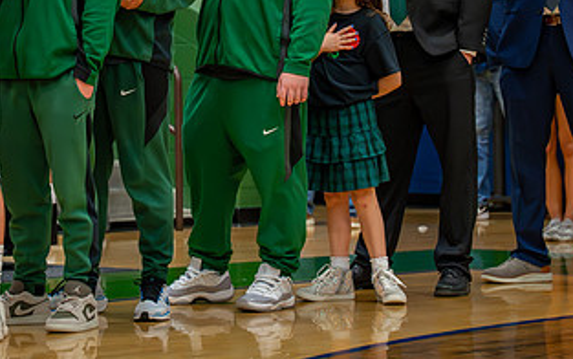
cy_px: 35
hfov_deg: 11.5
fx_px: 2844
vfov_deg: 7.2
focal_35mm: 182
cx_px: 175
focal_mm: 70
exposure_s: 1/500
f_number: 2.8
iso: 2000
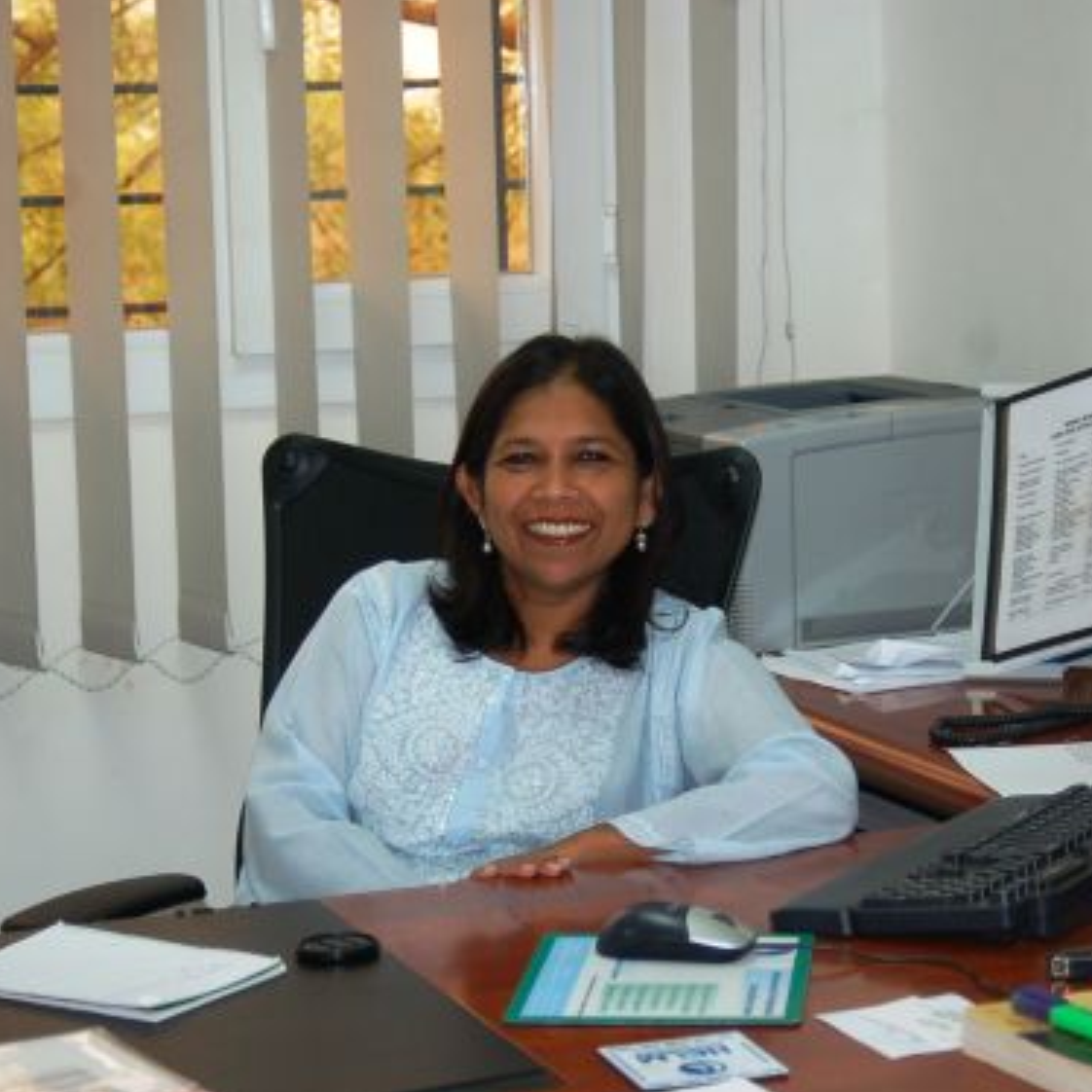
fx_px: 3498
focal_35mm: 98
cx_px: 613
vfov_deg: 17.7
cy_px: 571
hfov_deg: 17.7
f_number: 4.2
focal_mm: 48
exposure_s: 1/60
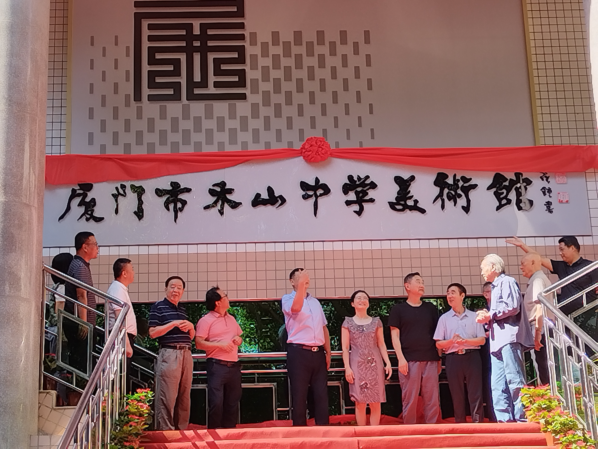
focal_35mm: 73
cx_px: 299
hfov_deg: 26.7
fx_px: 1261
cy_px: 224
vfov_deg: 20.2
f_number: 1.9
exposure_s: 1/100
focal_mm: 4.95
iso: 139
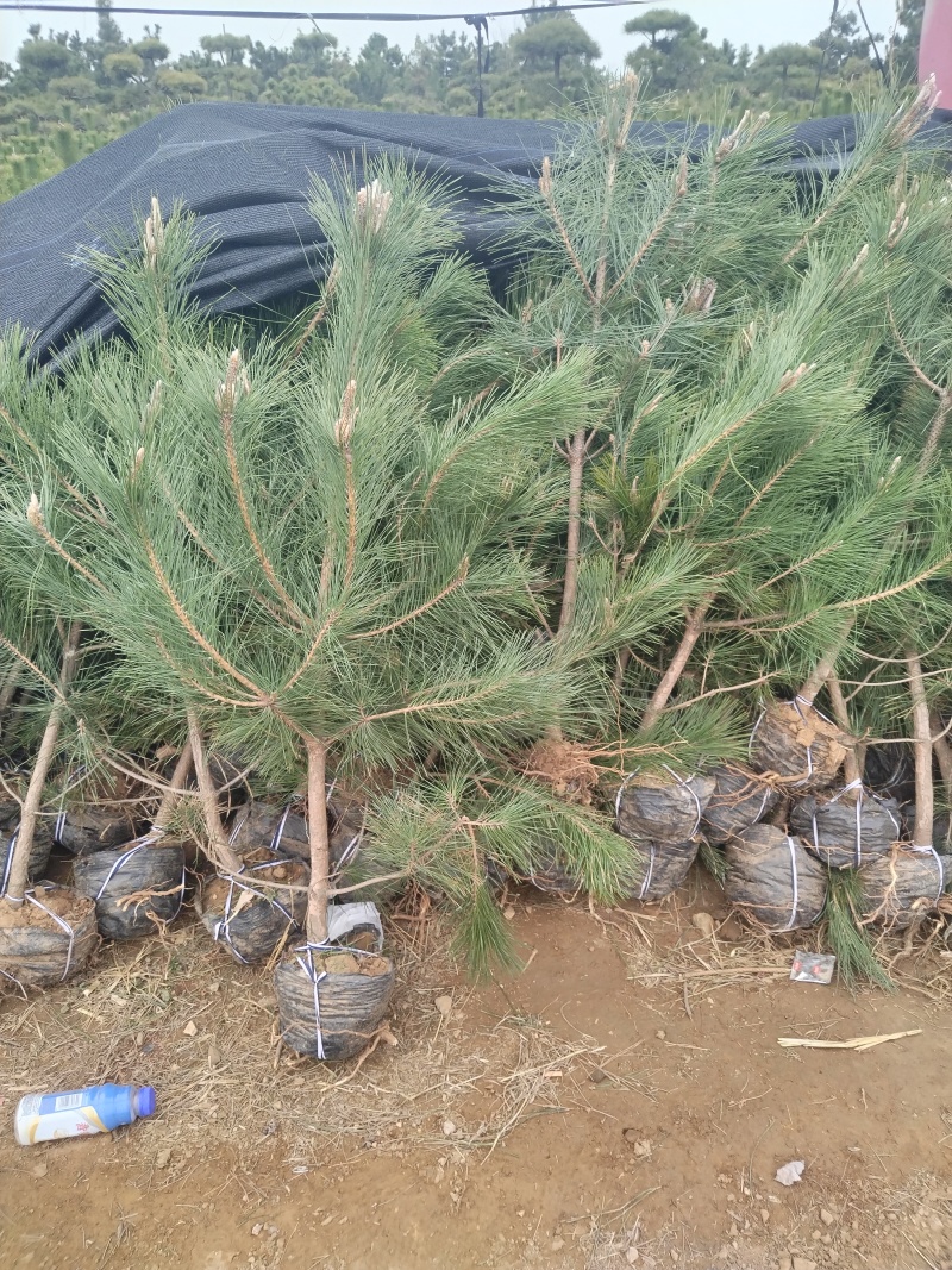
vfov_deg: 67.3
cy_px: 635
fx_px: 954
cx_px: 476
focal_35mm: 26
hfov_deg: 53.1
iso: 100
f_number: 1.8
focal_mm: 4.75
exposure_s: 1/164
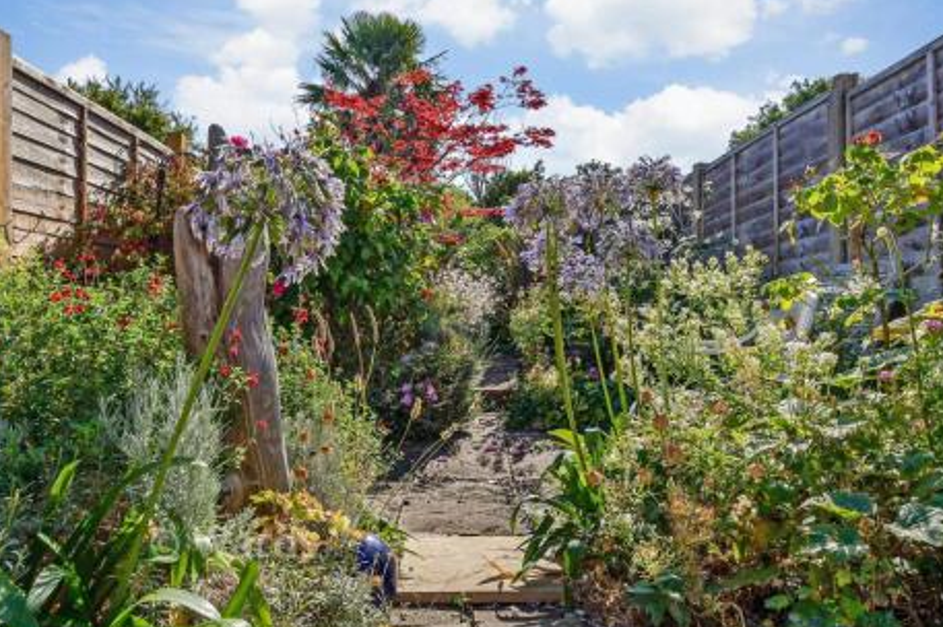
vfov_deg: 51.2
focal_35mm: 25
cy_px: 319
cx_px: 468
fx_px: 654
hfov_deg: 71.5
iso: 400
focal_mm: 16
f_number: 9
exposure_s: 1/1250
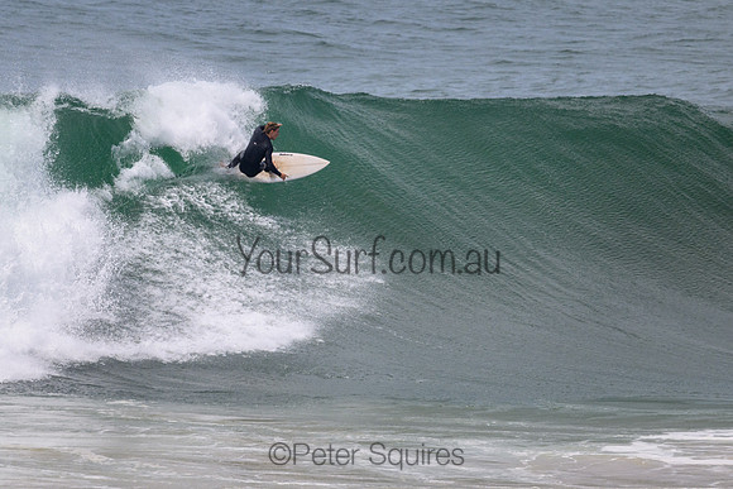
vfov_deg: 1.9
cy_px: 258
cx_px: 282
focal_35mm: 717
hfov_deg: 2.9
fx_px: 14594
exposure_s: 1/2000
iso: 720
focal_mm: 540
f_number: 11
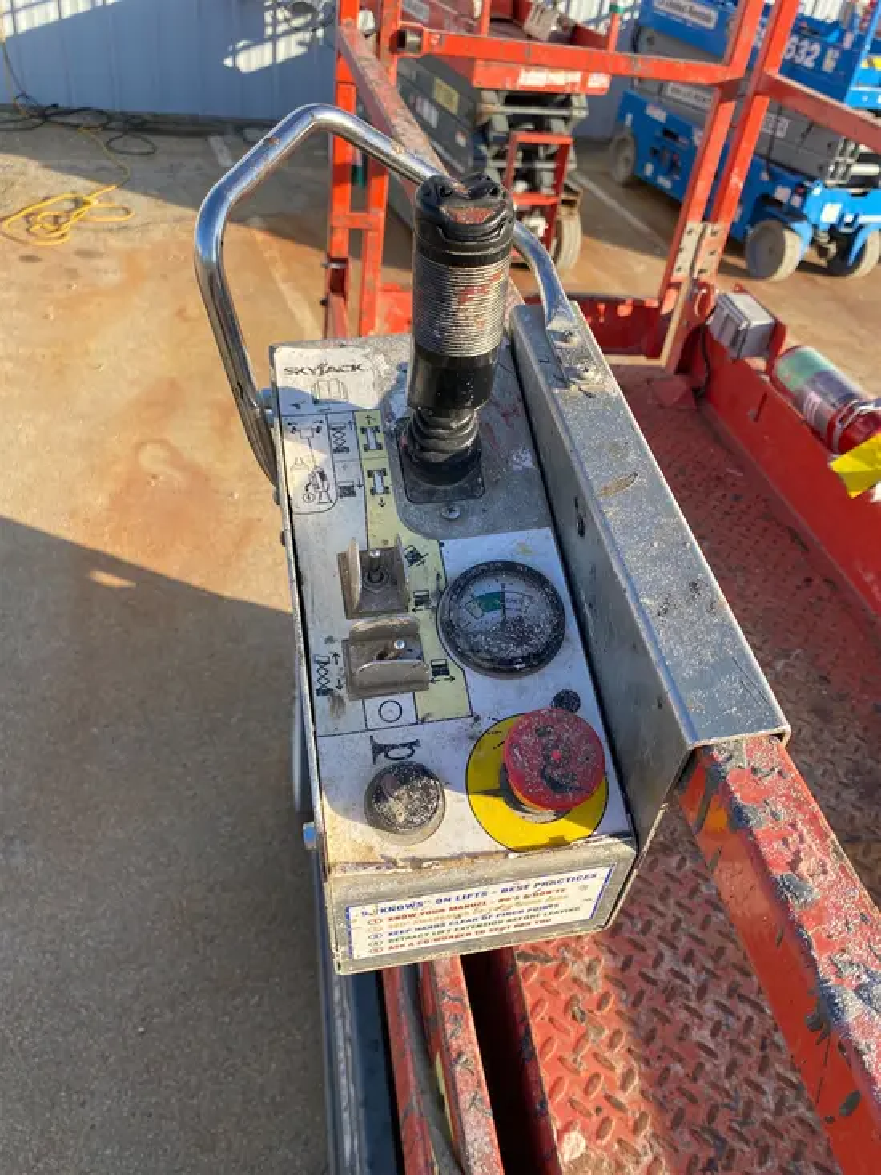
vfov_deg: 67.3
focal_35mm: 26
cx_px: 440
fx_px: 882
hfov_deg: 53.1
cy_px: 588
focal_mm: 4.25
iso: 32
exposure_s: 1/912
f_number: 1.8
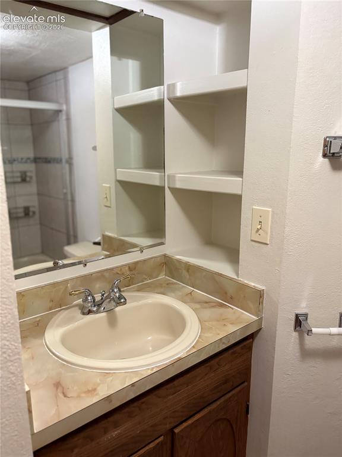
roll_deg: +0.2
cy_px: 228
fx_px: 343
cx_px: 171
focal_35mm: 26
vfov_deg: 67.3
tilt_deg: -11.9
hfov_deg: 53.1
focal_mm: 5.96
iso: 320
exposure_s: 1/60
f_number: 1.6
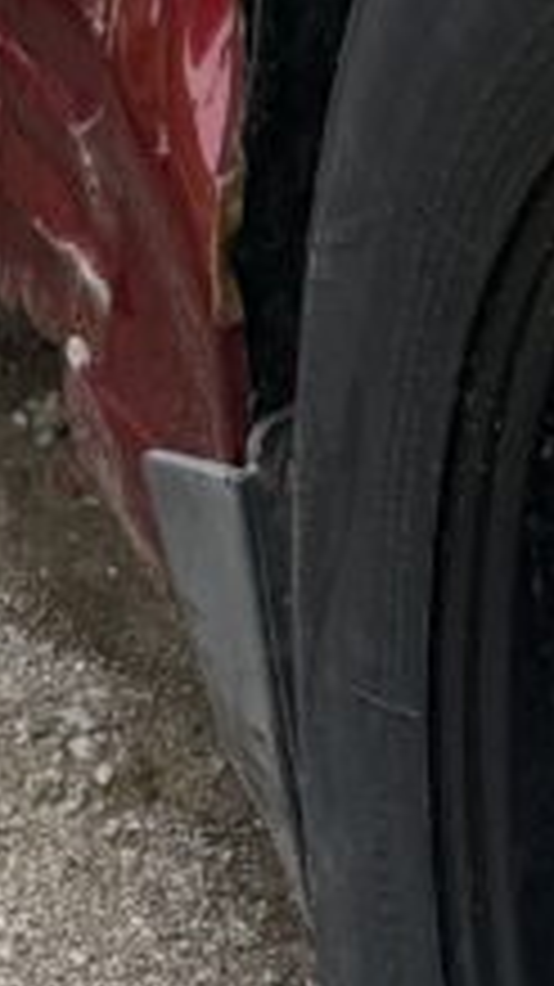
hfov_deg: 9.9
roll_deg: -0.2
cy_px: -1234
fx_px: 3190
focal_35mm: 122
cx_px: 171
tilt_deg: +0.8
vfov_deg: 13.7
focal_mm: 6.76
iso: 80
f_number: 1.78
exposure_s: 1/1901
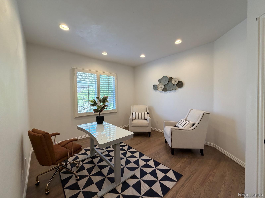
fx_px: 107
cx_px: 132
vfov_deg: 85.7
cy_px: 99
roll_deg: +1.9
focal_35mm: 14
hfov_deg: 102.1
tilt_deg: -0.3
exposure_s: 1/120
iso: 200
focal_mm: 2.22
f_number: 2.2
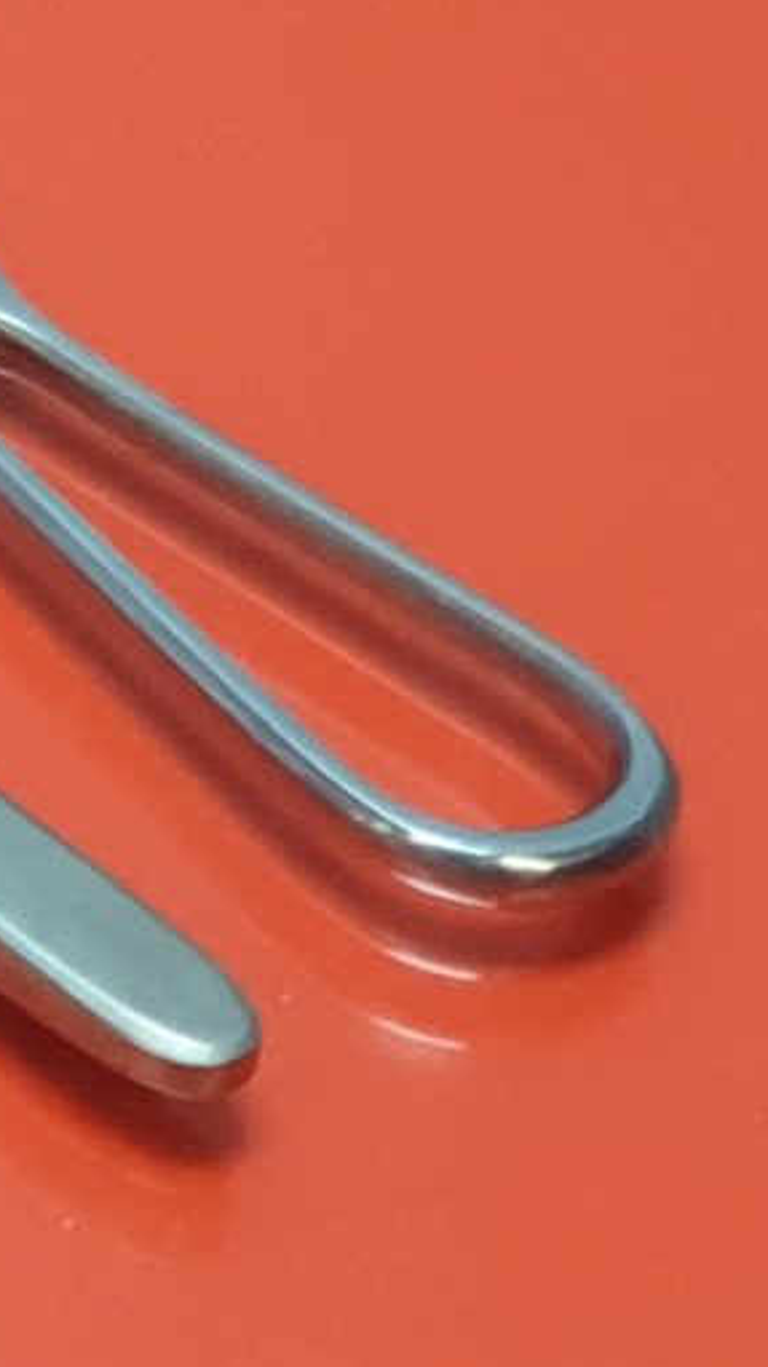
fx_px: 10294
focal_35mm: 284
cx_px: -2521
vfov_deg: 7.5
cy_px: -524
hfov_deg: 4.0
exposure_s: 1/33
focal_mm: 6
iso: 125
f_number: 2.4
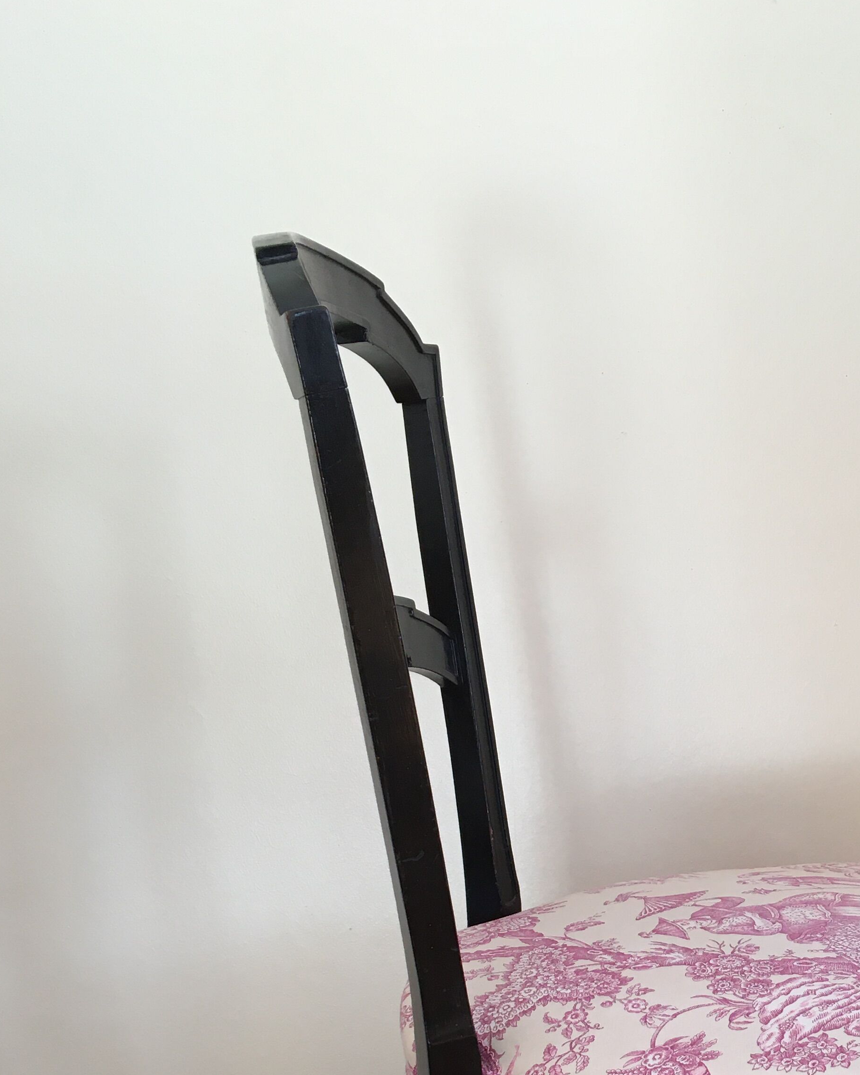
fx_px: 1591
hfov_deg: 29.5
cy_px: 906
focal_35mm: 50
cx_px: 694
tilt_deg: -16.9
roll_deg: -0.9
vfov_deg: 35.7
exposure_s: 1/33
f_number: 2.2
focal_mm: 4.15
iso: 25
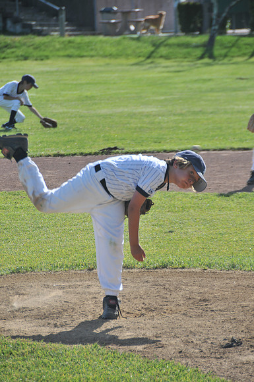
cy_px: 191
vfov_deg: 8.1
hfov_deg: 5.4
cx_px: 127
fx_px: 2707
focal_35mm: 255
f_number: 5.6
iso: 200
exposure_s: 1/250
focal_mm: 170
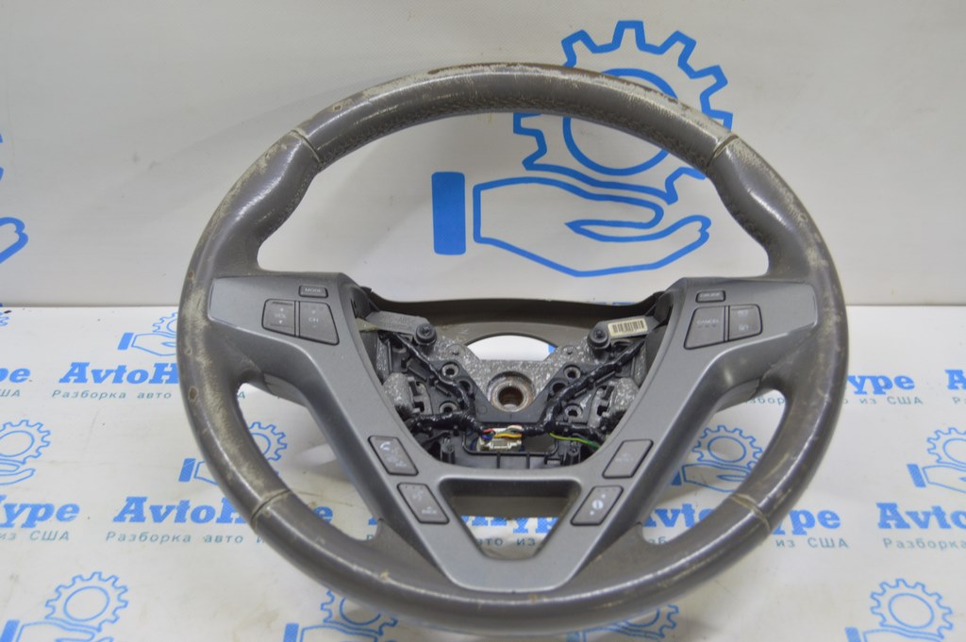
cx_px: 483
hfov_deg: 46.4
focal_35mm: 42
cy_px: 321
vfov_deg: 31.8
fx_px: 1126
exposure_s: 1/20
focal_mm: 28
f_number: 5.6
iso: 400
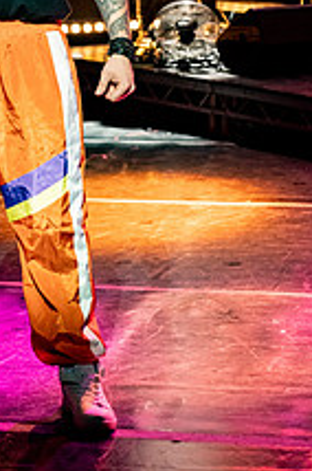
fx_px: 1813
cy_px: 11
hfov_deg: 9.8
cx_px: 48
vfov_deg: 14.6
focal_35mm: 139
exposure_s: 1/250
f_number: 2.8
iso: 1600
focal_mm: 44.1
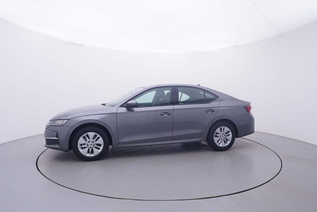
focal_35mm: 22
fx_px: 198
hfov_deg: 77.3
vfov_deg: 56.2
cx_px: 158
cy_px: 106
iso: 200
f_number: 5
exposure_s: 1/80
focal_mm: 15
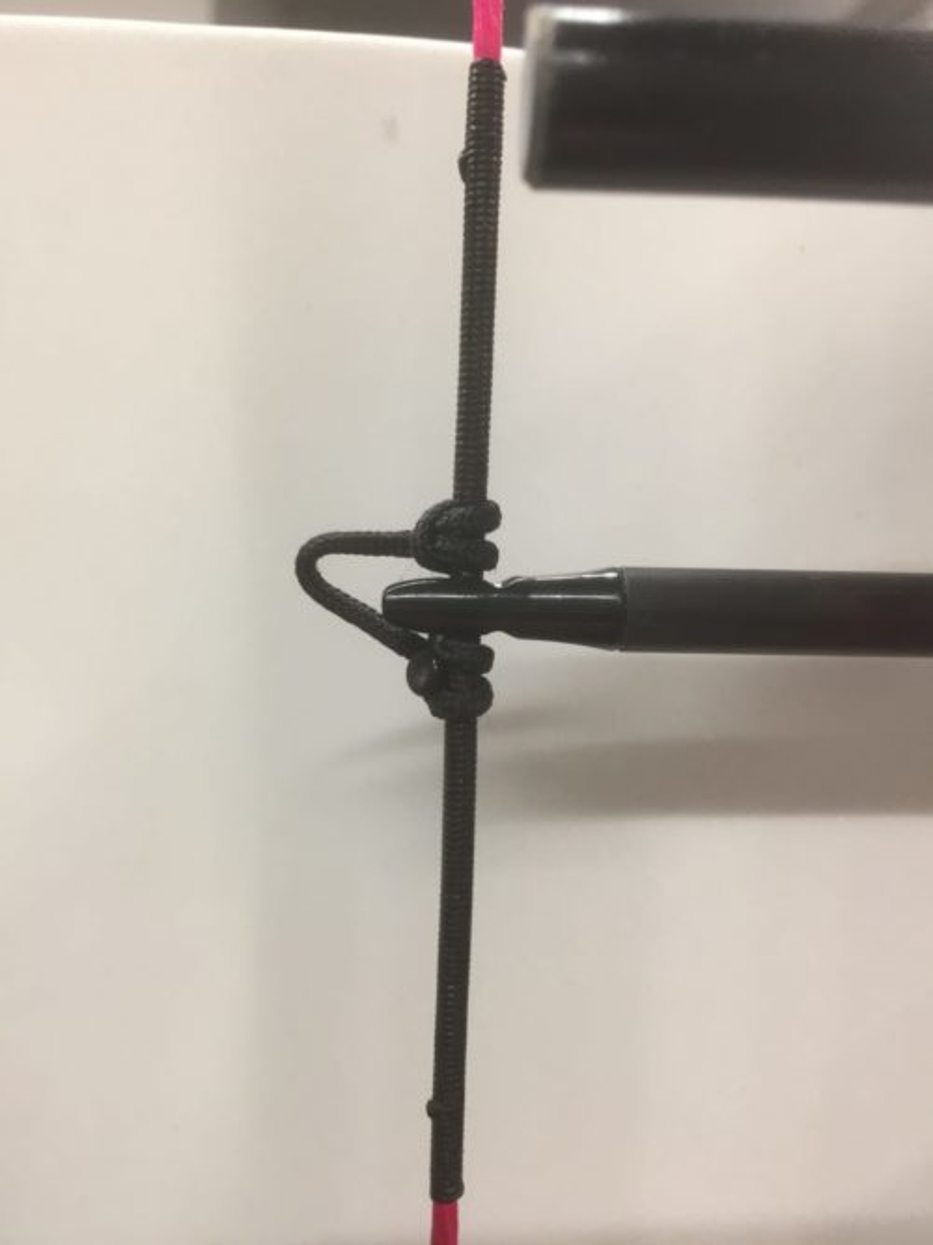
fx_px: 1043
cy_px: 622
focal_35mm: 29
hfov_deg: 48.2
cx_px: 466
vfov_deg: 61.7
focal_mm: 4.15
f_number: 2.2
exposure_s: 1/30
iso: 40
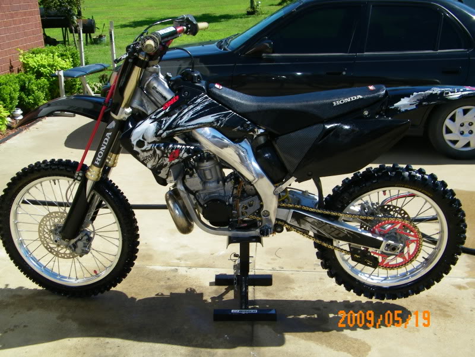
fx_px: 563
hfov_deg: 45.8
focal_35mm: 41
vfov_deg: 35.1
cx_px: 238
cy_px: 178
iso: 80
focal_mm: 7.3
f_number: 7.6
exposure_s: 1/160
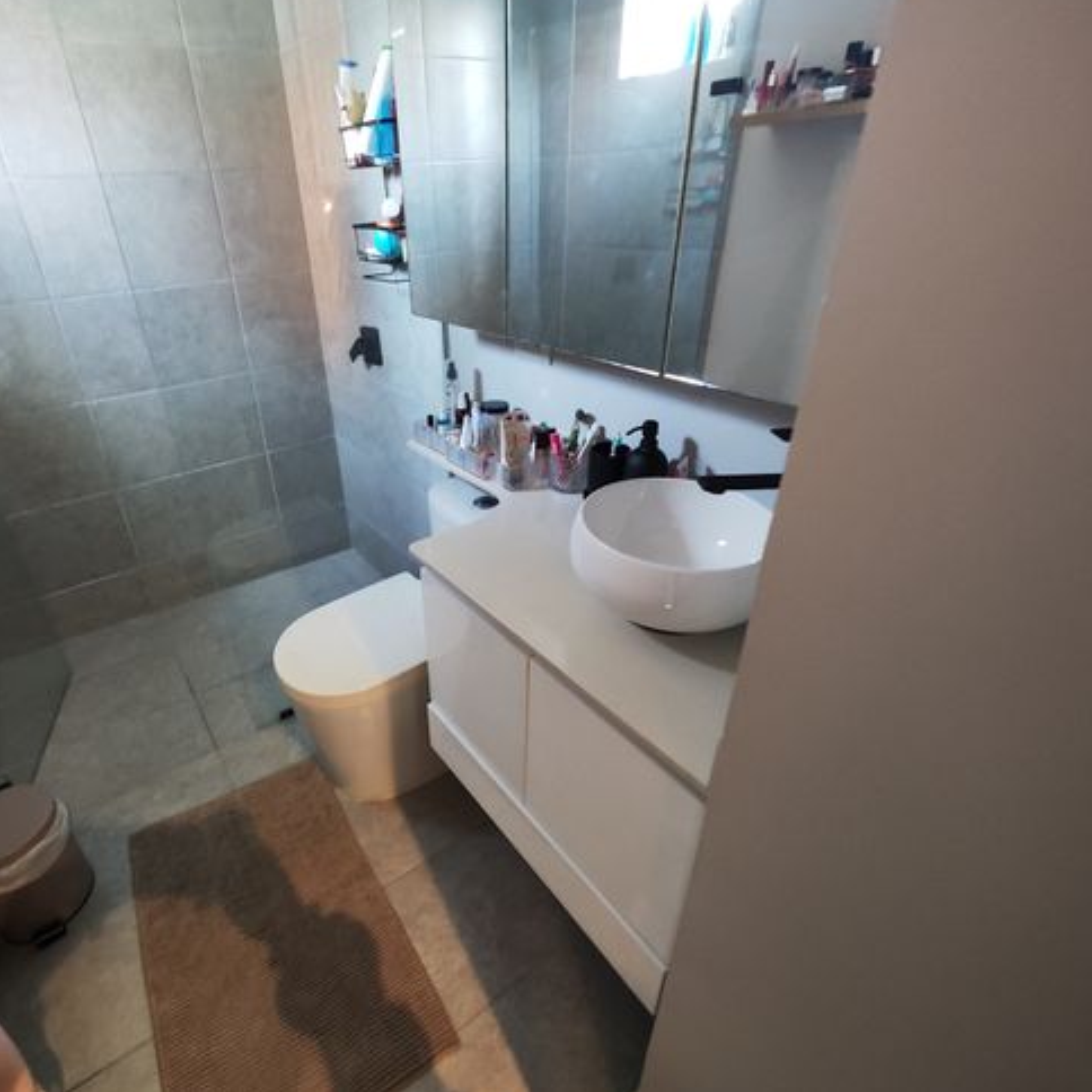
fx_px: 607
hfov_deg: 83.2
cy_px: 532
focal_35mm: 17
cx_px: 451
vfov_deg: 84.0
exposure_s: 1/17.1
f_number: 2.2
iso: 1201
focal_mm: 2.16
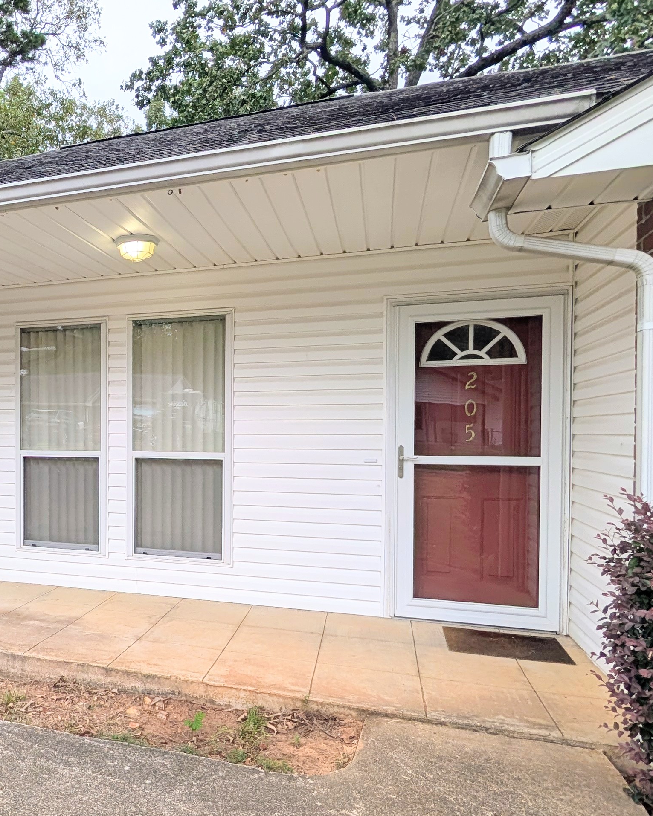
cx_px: 108
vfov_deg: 68.0
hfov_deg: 52.2
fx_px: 604
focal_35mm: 25
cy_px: 445
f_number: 1.7
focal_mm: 2.02
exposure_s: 1/500
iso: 51
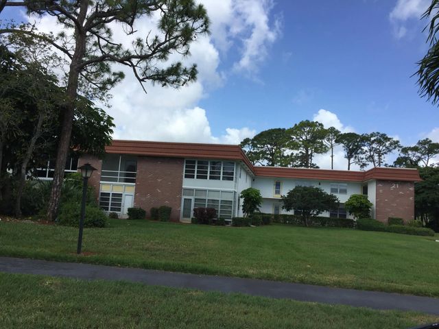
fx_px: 368
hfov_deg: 61.7
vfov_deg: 48.2
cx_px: 220
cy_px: 164
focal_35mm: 29
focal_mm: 4.15
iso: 32
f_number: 2.2
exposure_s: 1/1799
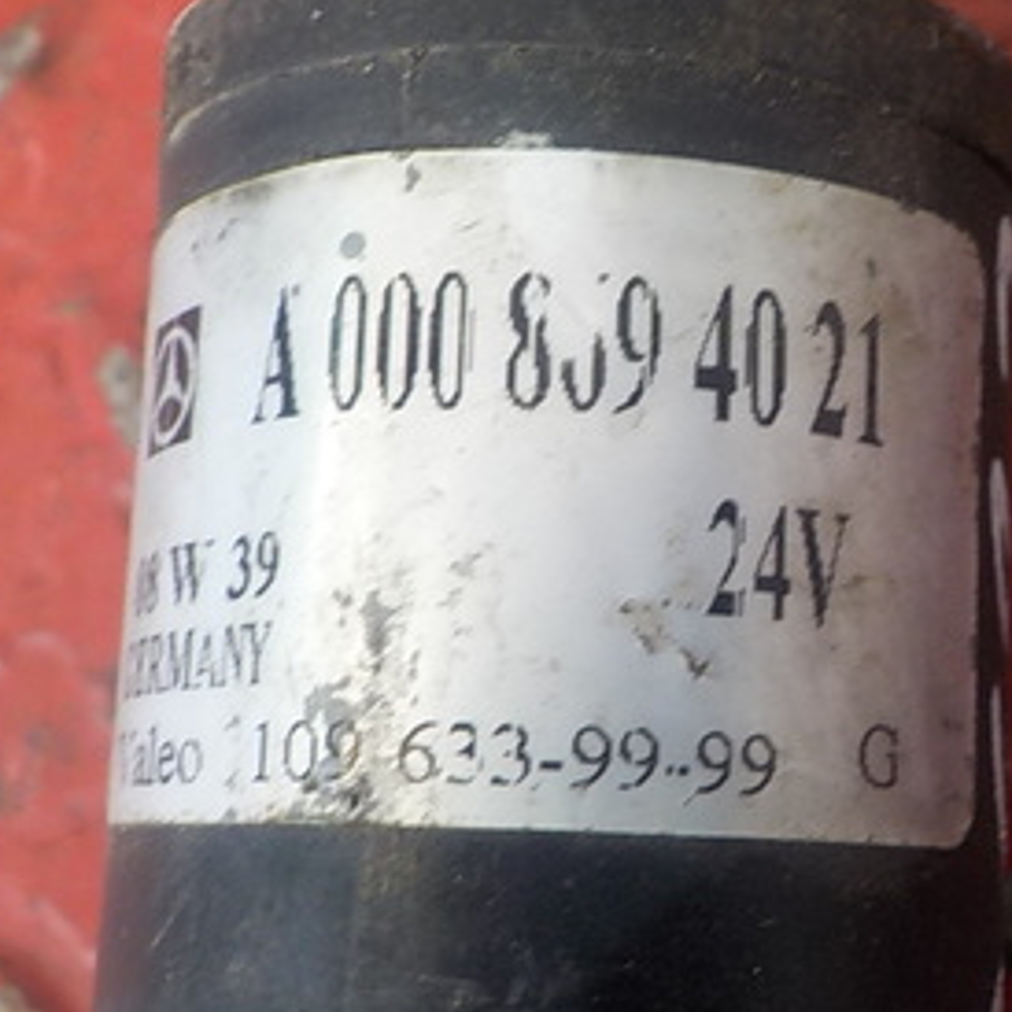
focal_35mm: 62
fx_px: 2051
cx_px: 713
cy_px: 495
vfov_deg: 27.7
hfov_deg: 27.5
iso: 140
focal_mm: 4.1
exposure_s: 1/30
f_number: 3.3
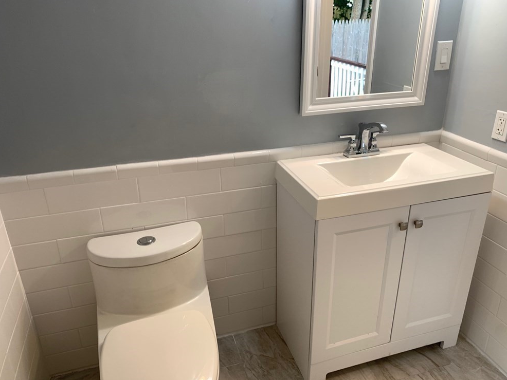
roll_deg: -0.7
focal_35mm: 27
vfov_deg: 51.4
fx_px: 396
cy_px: 188
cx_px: 261
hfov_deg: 65.3
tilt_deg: -23.2
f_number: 1.8
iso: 64
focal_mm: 4.25
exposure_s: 1/60
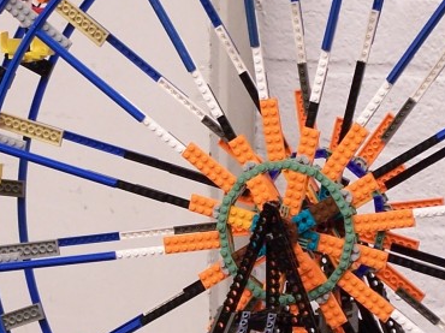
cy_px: 250
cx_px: 289
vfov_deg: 4.6
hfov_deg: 6.1
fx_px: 4162
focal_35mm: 324
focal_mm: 19.4
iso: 80
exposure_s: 1/3
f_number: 3.2
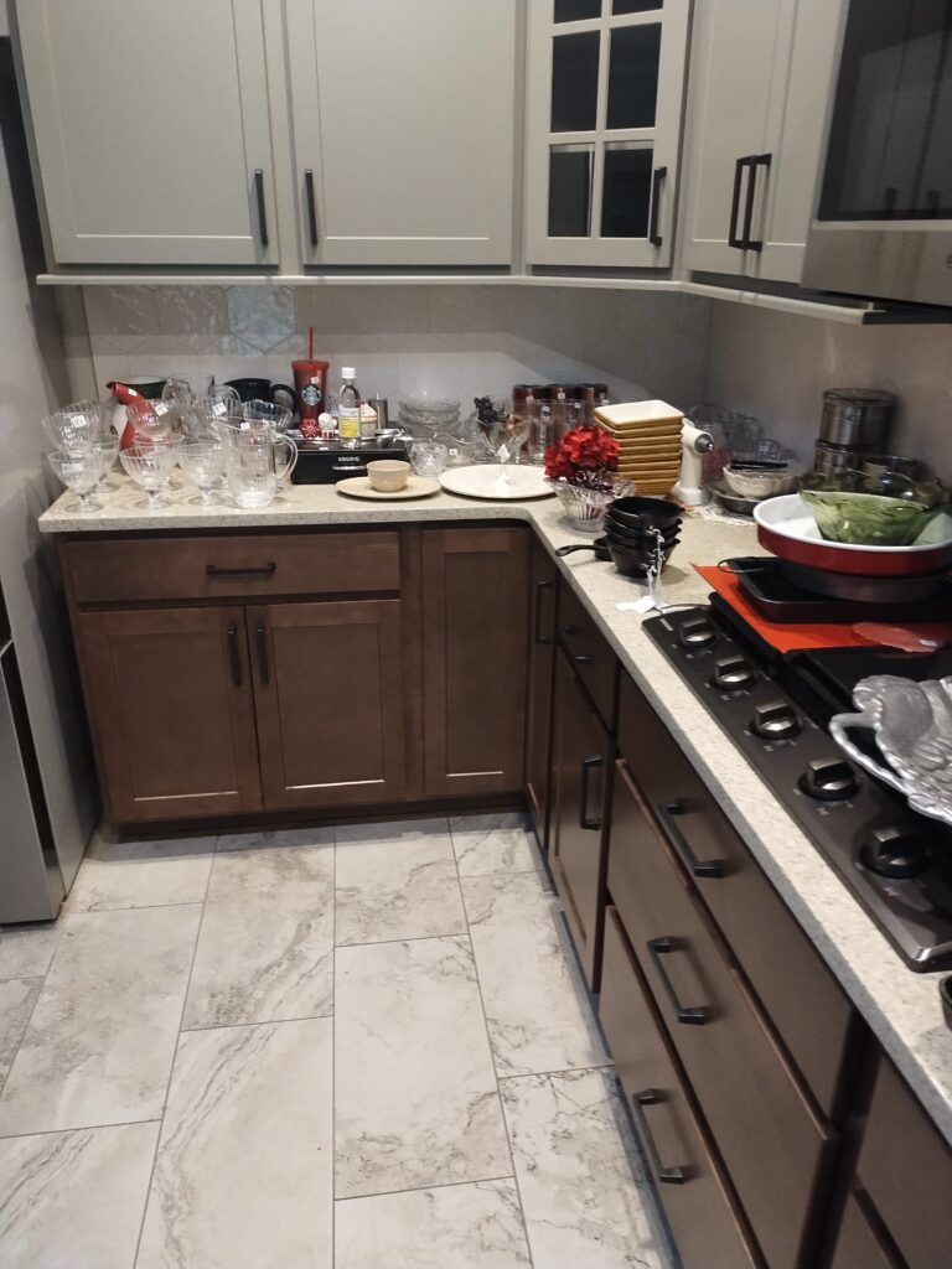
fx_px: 917
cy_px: 634
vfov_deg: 69.4
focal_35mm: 25
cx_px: 476
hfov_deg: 54.9
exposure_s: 1/30
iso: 344
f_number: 1.7
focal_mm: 4.71
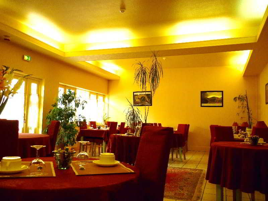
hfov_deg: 58.4
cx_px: 134
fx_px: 240
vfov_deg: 45.4
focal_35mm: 31
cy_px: 100
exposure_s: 1/30
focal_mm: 5.5
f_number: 2.8
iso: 80
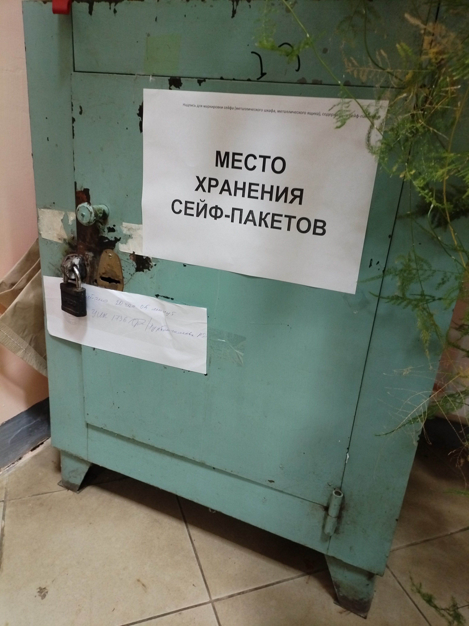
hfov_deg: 53.1
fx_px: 470
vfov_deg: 67.3
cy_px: 313
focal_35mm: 26
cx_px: 234
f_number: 1.8
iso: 958
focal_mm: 4.25
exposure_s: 1/14.3
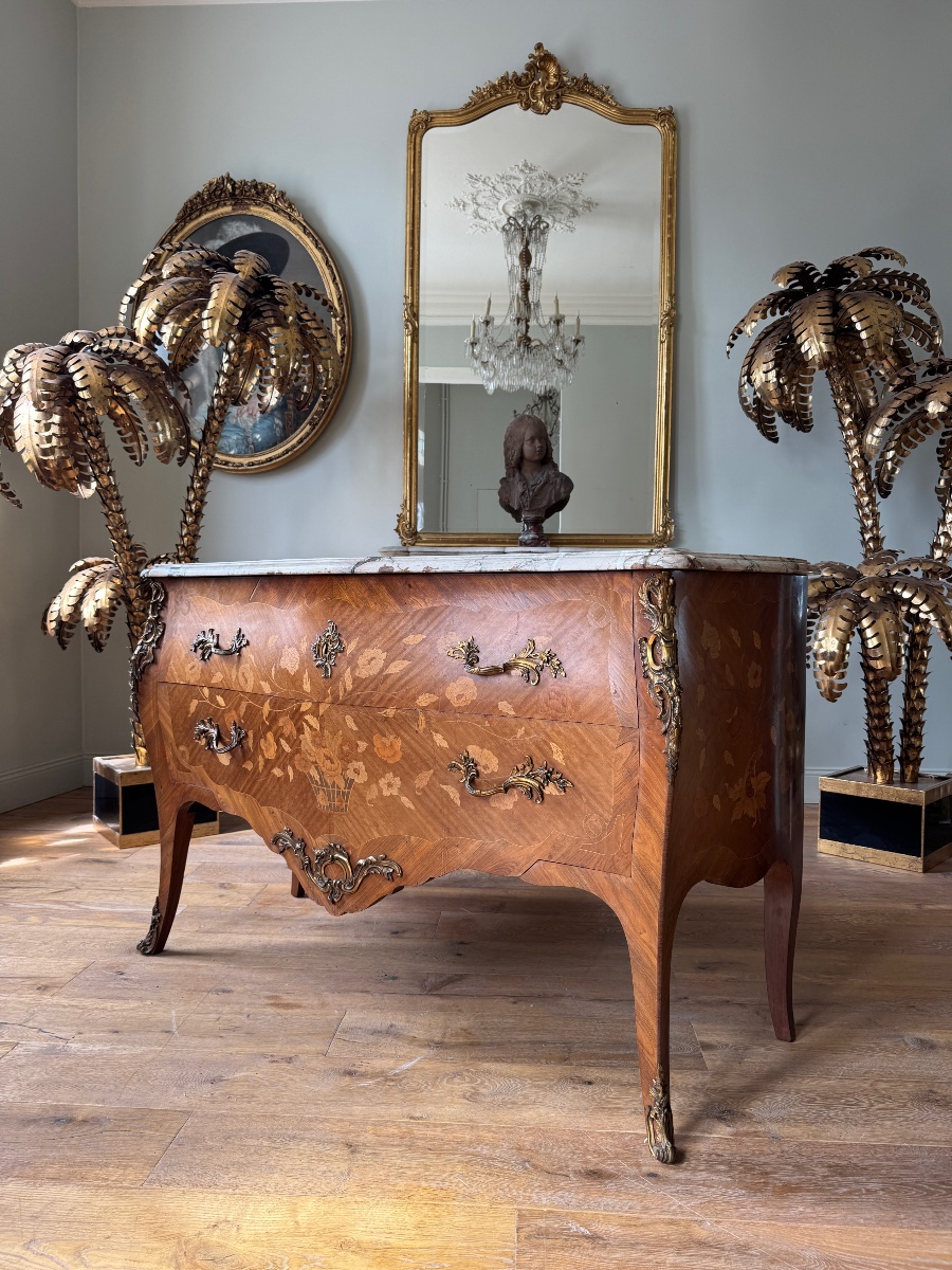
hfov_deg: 56.8
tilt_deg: -2.1
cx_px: 476
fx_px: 880
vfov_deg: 71.6
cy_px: 635
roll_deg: -0.9
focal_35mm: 24
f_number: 1.78
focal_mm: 6.76
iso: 80
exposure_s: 1/121
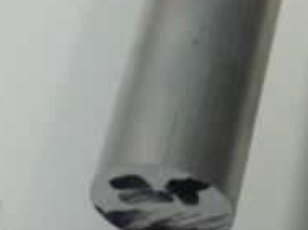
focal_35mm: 185
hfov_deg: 10.7
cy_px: 144
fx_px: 1643
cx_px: 271
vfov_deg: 8.0
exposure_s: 1/33
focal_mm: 4.28
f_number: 2.4
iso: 50
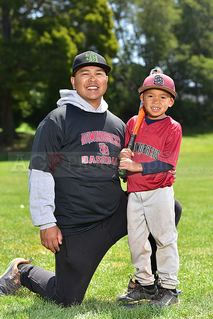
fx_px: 887
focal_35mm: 100
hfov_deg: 13.7
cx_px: 106
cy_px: 160
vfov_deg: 20.4
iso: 80
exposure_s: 1/200
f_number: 5
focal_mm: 100
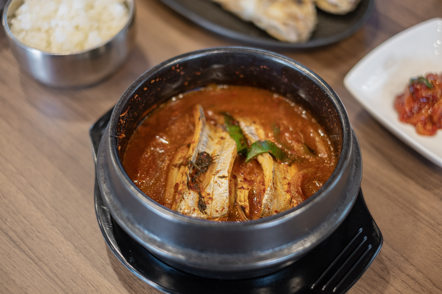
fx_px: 651
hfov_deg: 37.5
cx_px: 221
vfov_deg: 25.5
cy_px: 147
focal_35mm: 53
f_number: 1.4
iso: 200
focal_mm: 35
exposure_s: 1/90
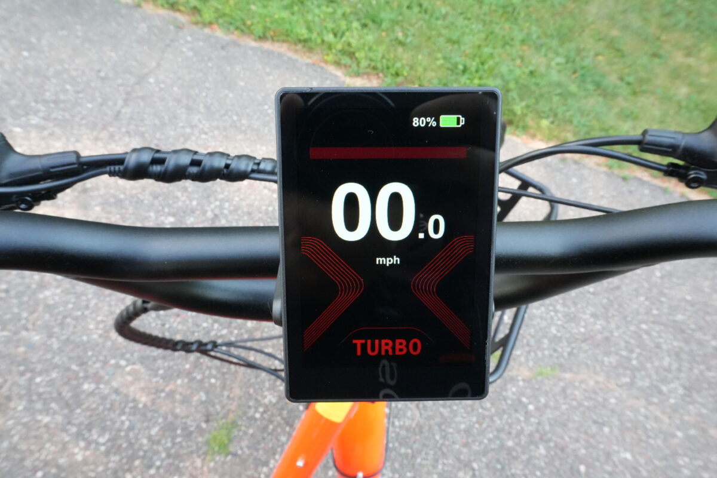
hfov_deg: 73.7
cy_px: 239
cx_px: 358
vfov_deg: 53.1
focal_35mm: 24
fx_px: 478
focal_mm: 16
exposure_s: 1/60
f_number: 16
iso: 4000
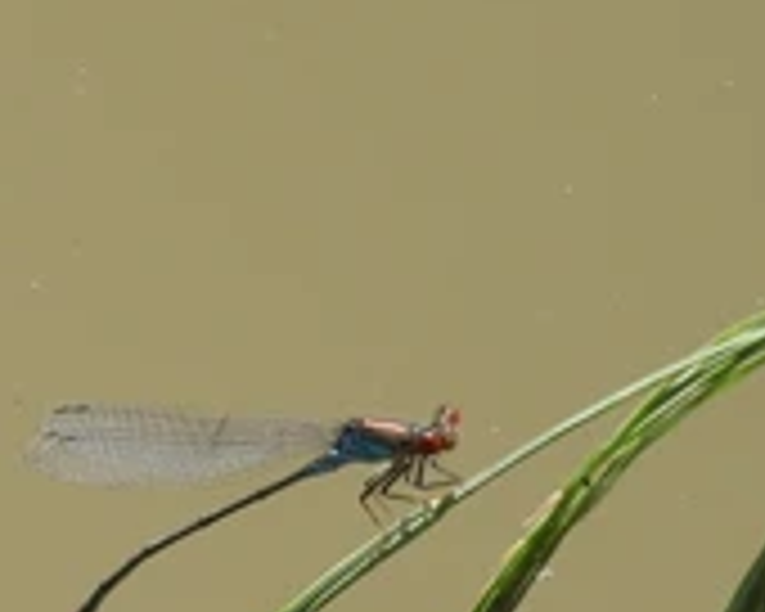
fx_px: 99621
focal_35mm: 4400
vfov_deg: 0.4
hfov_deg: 0.4
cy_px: 634
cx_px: 32
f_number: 6.3
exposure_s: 1/320
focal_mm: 214
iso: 100
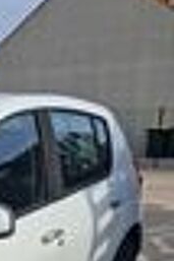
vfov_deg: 25.9
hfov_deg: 17.8
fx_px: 508
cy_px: 311
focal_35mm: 70
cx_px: -69
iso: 25
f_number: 1.8
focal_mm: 4
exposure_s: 1/682
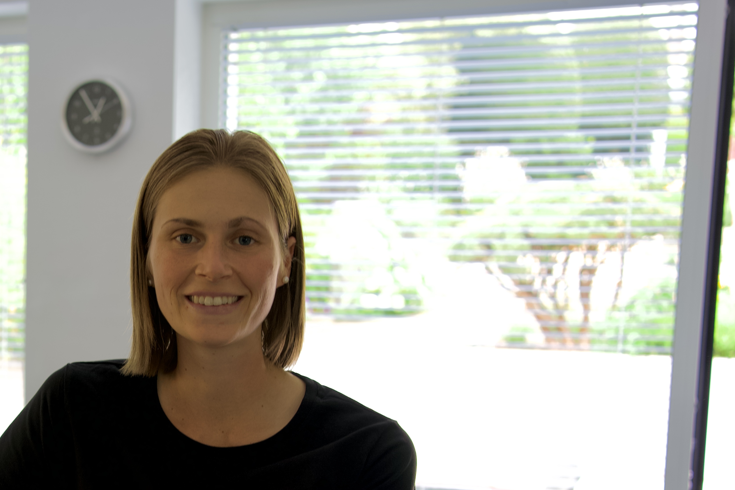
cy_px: 441
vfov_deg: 21.1
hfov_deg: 30.9
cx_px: 121
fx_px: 1286
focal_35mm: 63
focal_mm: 35
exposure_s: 1/60
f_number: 3.5
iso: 160
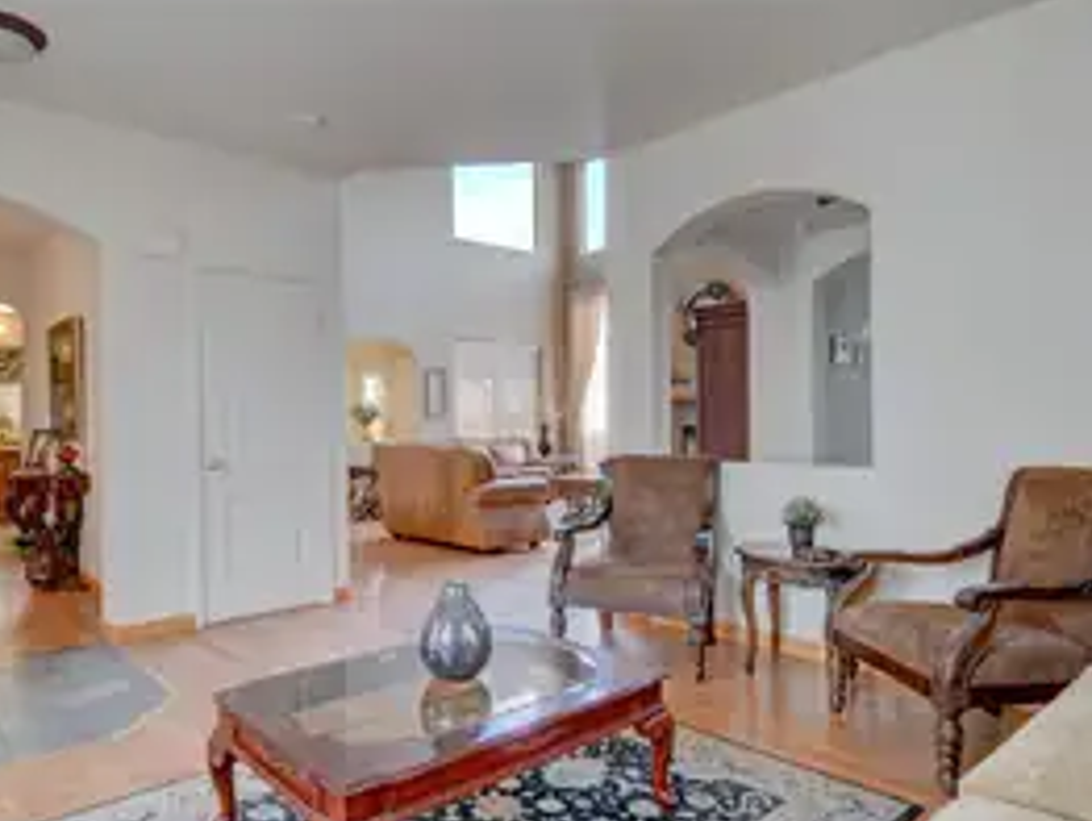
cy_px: 436
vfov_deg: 61.1
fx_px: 695
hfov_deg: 75.8
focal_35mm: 22
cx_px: 463
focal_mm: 10
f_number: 4.5
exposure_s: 1/80
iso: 1250
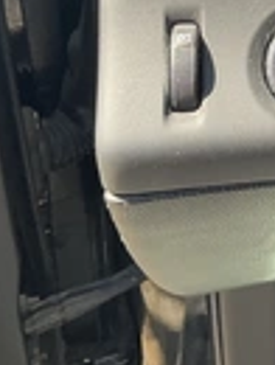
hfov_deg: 15.4
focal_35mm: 89
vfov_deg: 20.9
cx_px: 410
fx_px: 940
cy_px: -39
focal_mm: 3
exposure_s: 1/131
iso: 16
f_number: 1.8
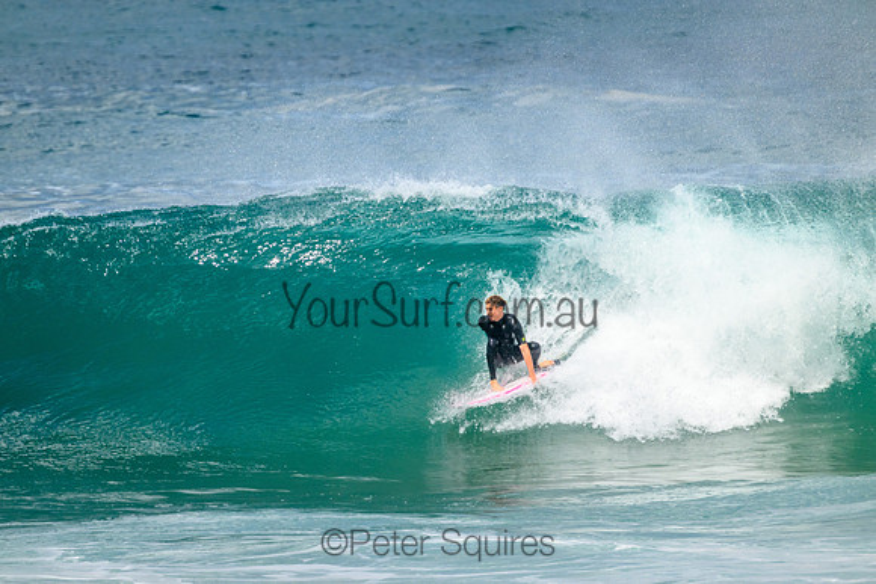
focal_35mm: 800
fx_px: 19470
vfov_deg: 1.7
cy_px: 292
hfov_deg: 2.6
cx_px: 438
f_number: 11
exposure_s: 1/2000
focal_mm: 800
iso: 1100
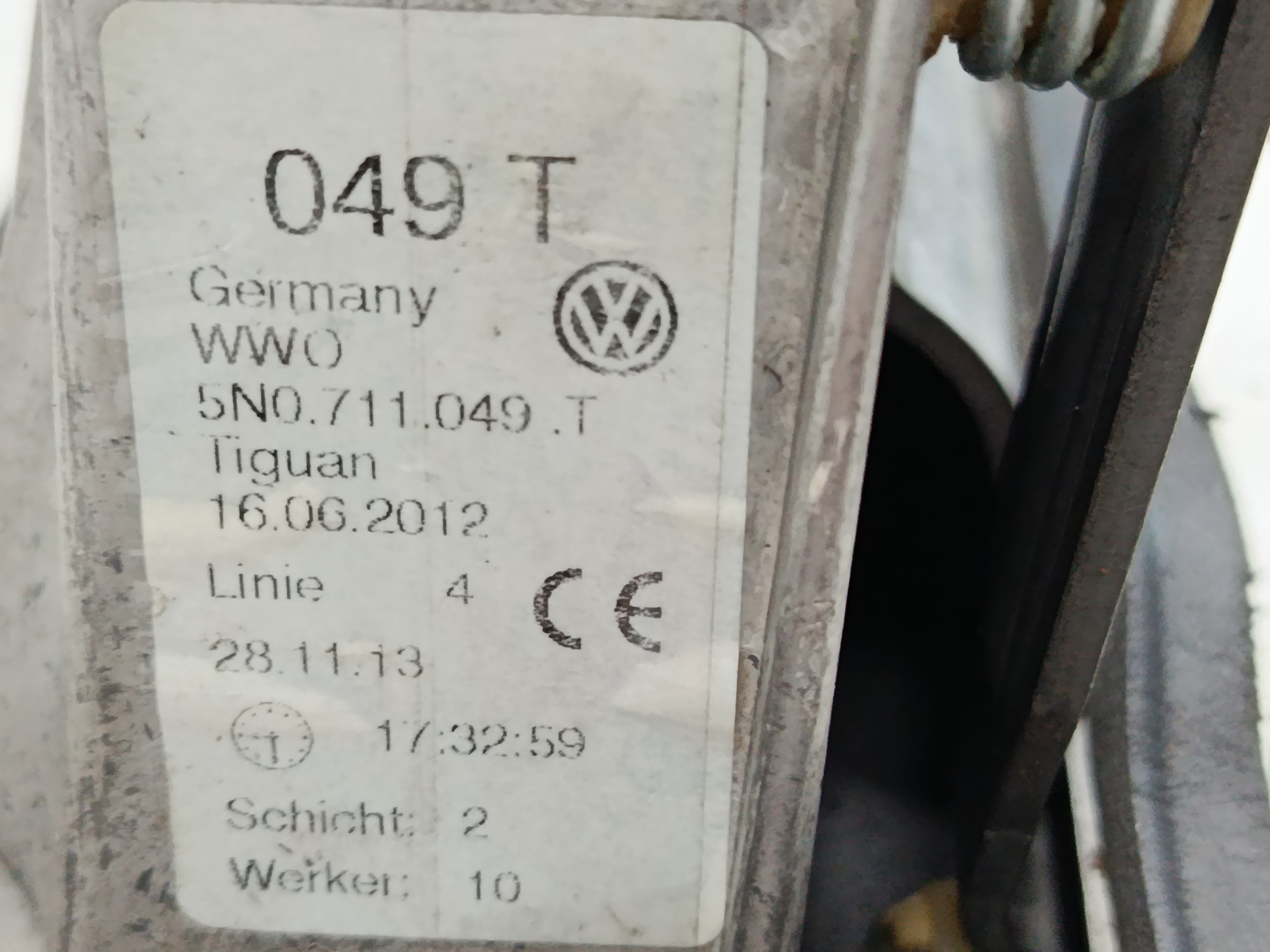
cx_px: 635
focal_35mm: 53
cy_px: 476
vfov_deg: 27.5
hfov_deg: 36.2
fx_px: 1944
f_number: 1.7
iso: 996
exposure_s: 1/33.3
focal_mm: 5.24
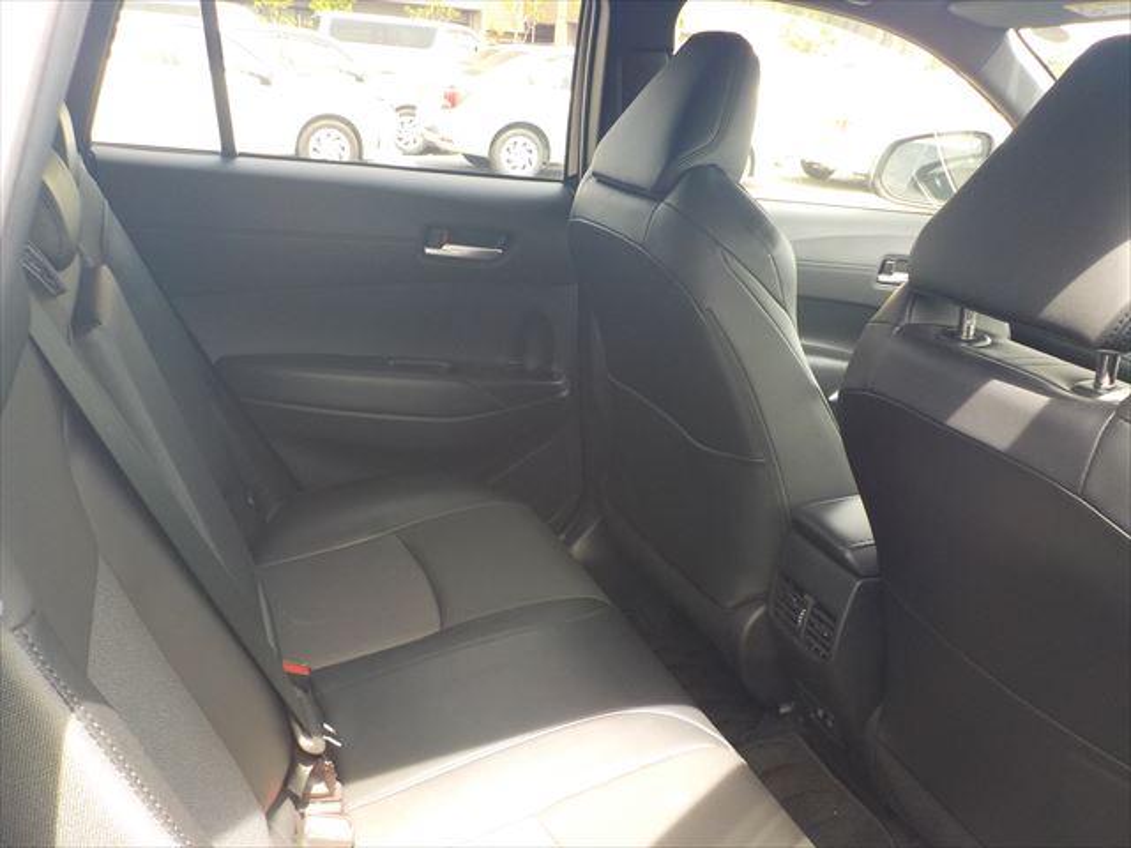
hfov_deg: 60.0
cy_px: 424
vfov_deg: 46.8
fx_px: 980
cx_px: 566
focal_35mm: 30
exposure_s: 1/60
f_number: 3.3
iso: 125
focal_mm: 4.1
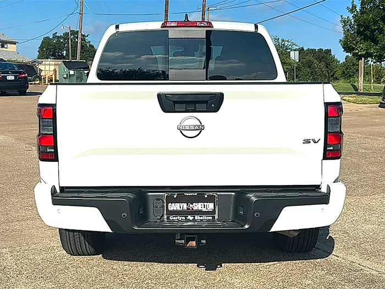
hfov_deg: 40.4
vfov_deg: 30.9
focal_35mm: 47
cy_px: 144
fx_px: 523
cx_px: 192
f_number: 1.78
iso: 64
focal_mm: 6.86
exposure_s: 1/10989
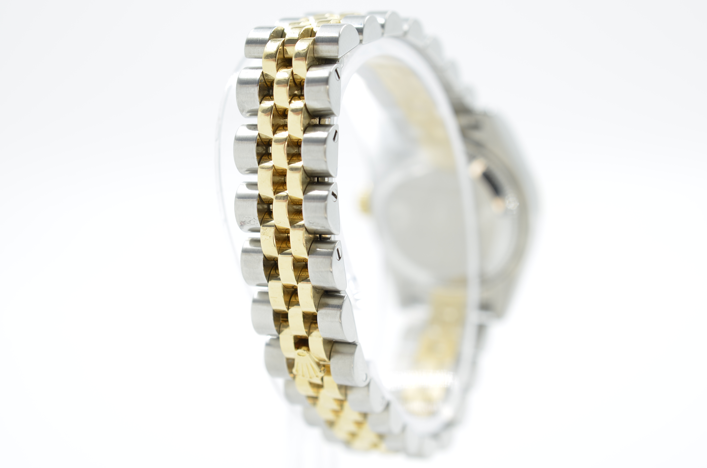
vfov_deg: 22.5
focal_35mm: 60
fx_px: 1176
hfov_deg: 33.5
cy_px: 234
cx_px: 354
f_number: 8
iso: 100
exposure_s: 1/50
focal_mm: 40
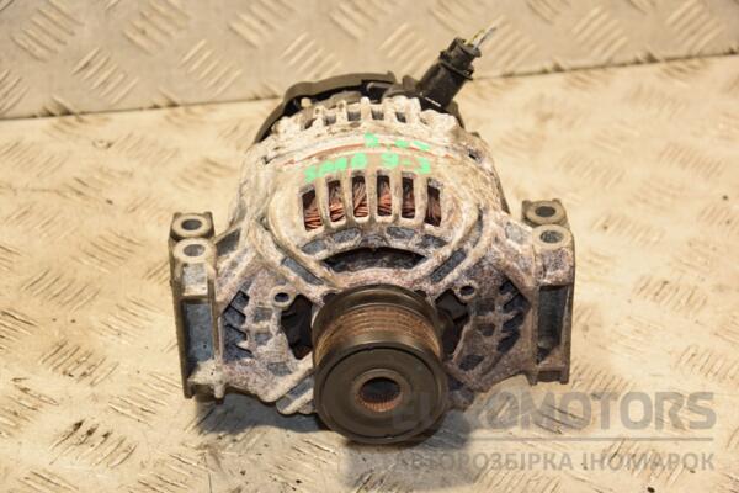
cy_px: 246
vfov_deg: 13.8
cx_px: 370
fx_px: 2032
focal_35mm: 99
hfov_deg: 20.6
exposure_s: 1/125
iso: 800
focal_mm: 66
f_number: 5.3
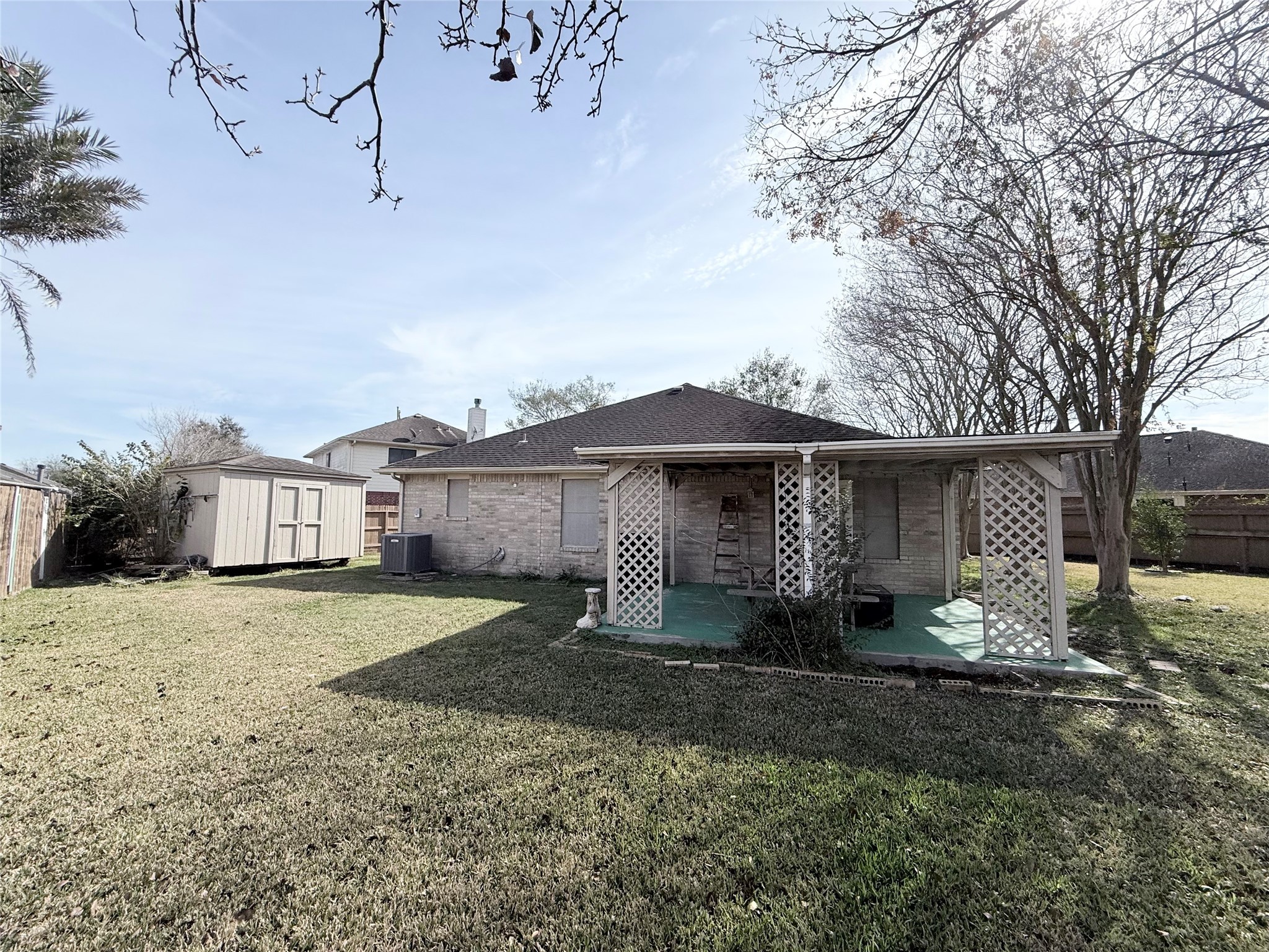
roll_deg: -0.6
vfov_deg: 85.7
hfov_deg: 102.1
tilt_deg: +4.0
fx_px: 513
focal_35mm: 14
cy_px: 476
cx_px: 634
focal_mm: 2.22
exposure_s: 1/2717
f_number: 2.2
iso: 50
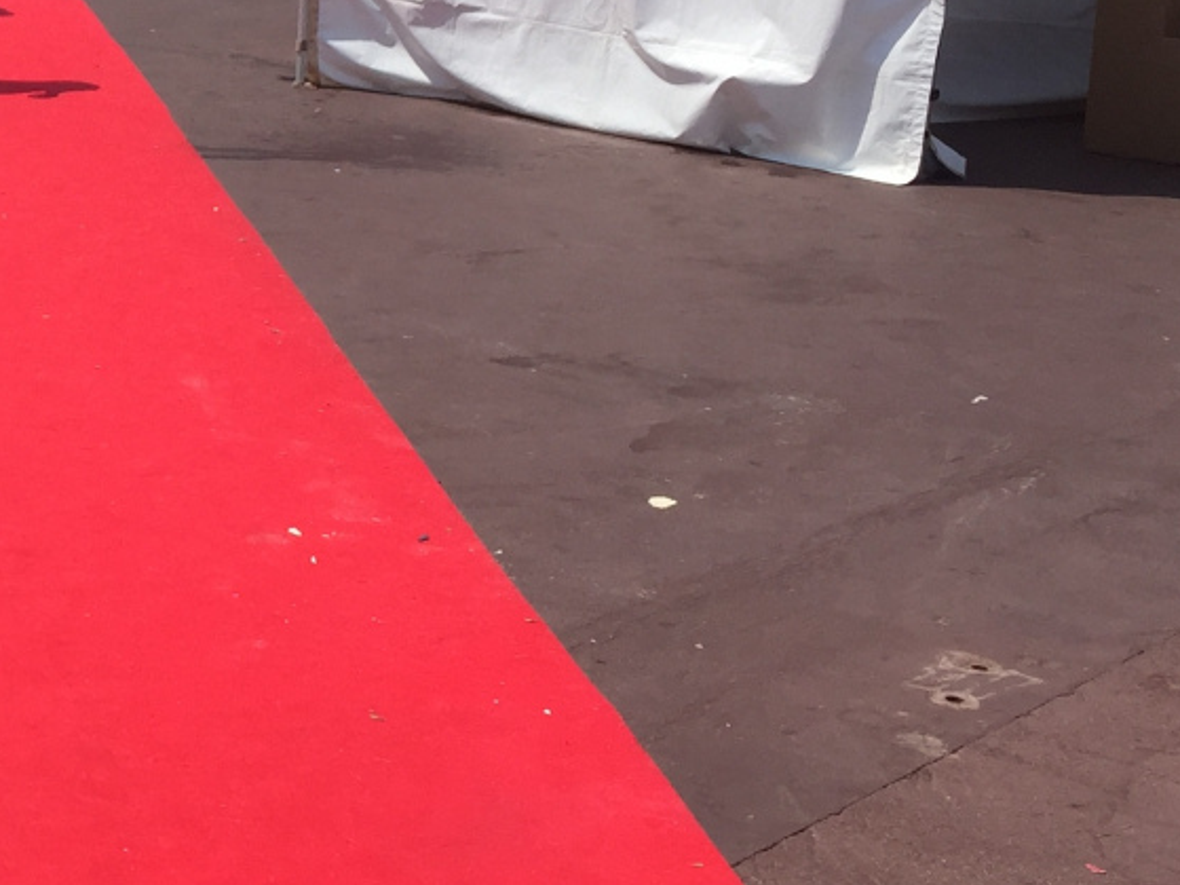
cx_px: -279
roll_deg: -2.9
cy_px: 42
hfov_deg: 21.7
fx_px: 2829
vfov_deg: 17.4
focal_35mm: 83
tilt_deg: -9.2
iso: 32
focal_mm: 4.15
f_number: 2.2
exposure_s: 1/2825
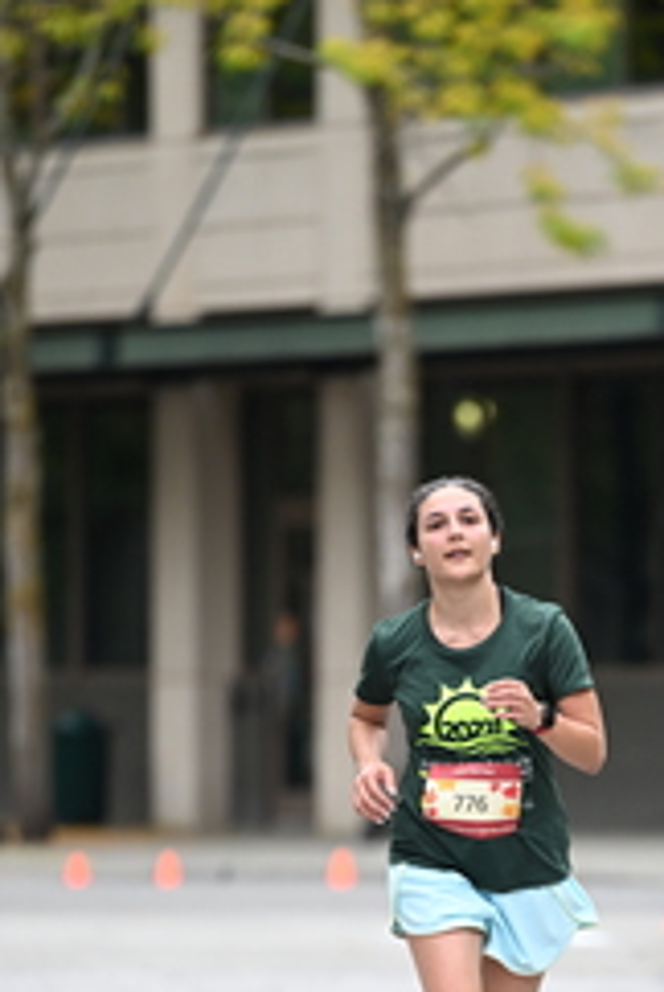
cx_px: 518
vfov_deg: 4.5
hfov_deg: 3.0
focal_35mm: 454
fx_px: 12524
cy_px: 877
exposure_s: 1/2000
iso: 640
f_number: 2.8
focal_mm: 200
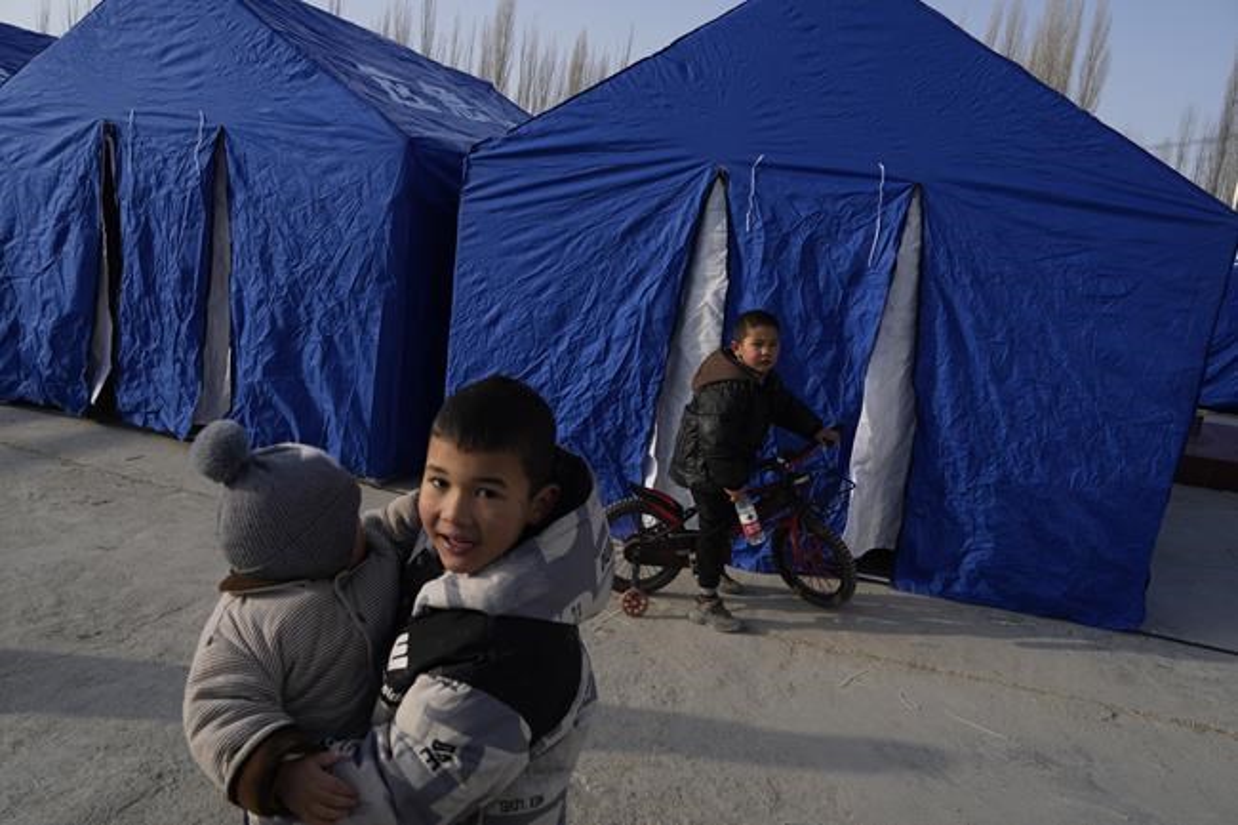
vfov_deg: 53.1
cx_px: 619
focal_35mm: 24
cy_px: 412
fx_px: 825
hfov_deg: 73.8
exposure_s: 1/320
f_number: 8
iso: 100
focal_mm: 24
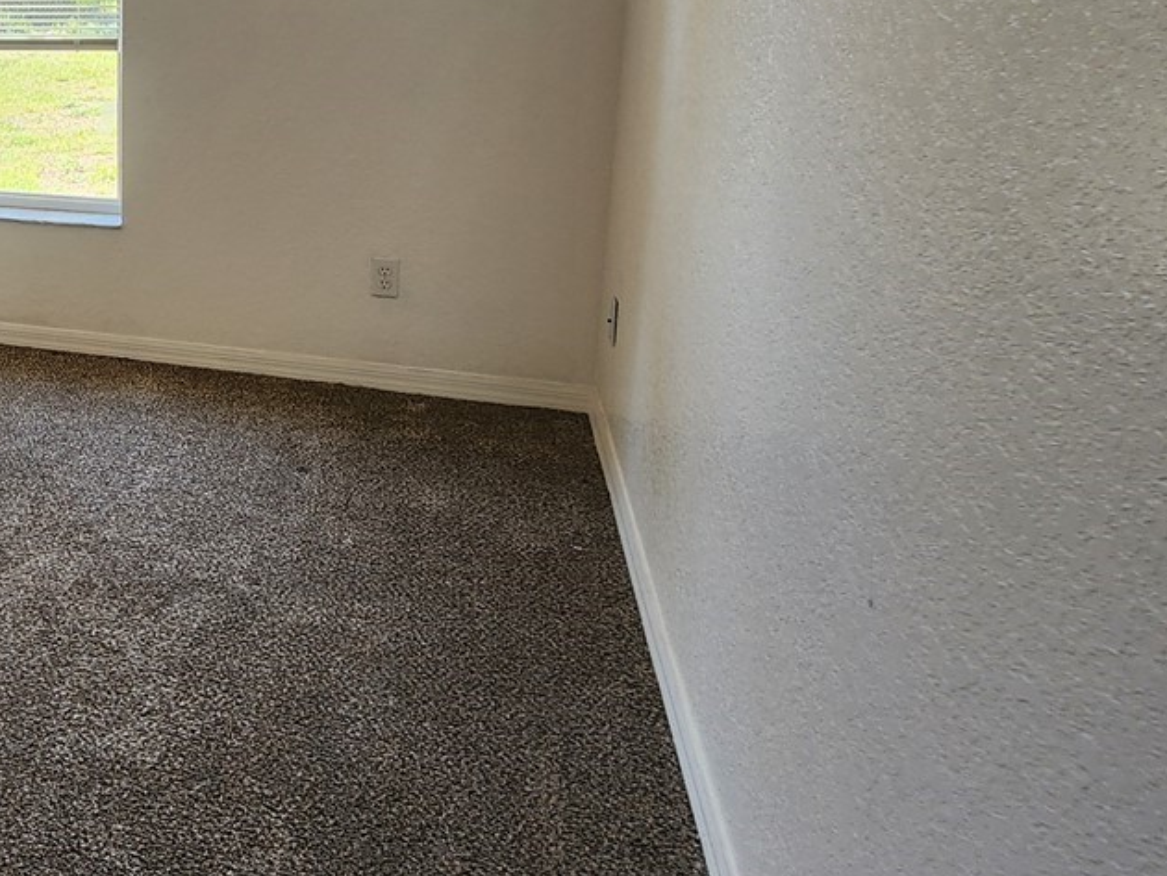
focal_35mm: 33
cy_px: 183
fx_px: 1113
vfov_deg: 41.3
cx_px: -124
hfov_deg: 42.9
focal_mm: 2.2
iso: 64
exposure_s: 1/60
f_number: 2.2
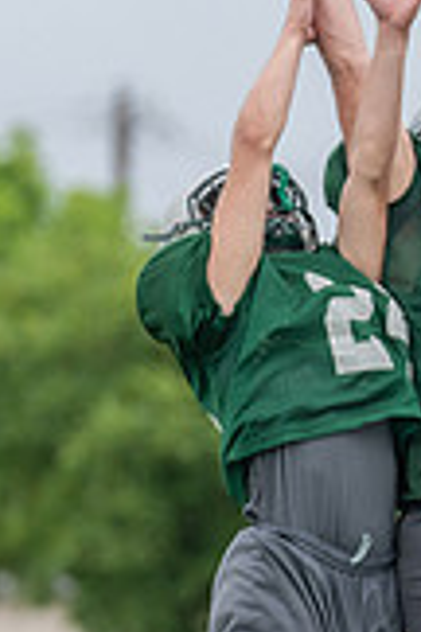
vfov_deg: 2.3
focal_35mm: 882
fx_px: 15471
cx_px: 757
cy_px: 556
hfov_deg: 1.6
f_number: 3.5
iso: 250
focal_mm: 200
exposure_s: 1/1250
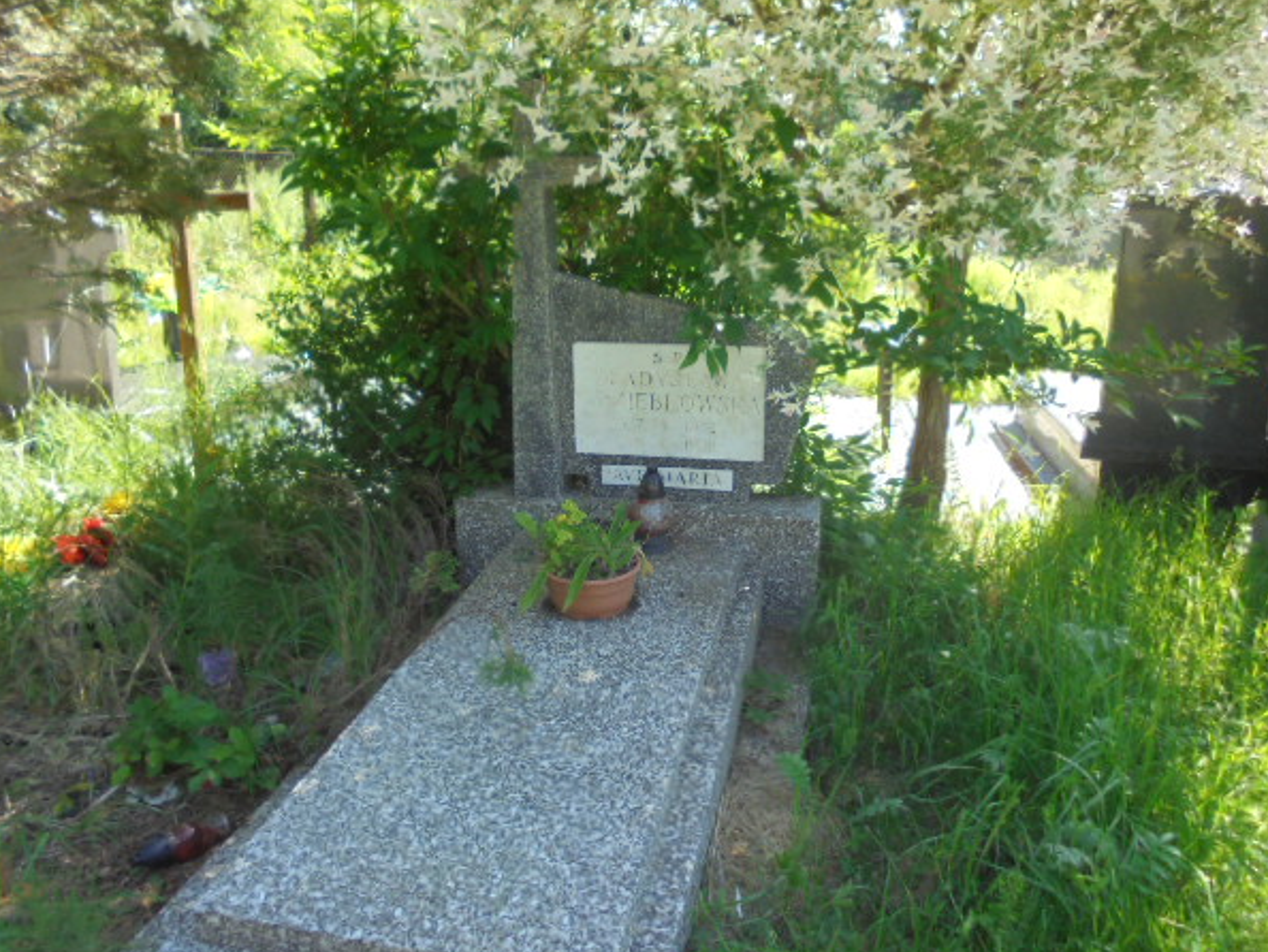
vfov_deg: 49.8
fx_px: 1026
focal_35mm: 28
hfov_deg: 63.4
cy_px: 470
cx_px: 630
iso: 100
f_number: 3.5
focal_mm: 4.6
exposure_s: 1/125
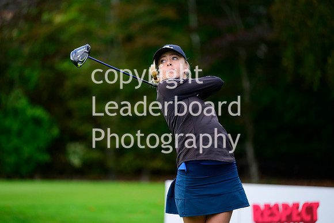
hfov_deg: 10.3
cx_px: 167
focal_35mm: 200
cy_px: 112
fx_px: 1856
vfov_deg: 6.9
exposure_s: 1/2000
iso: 1250
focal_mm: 200
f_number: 2.8
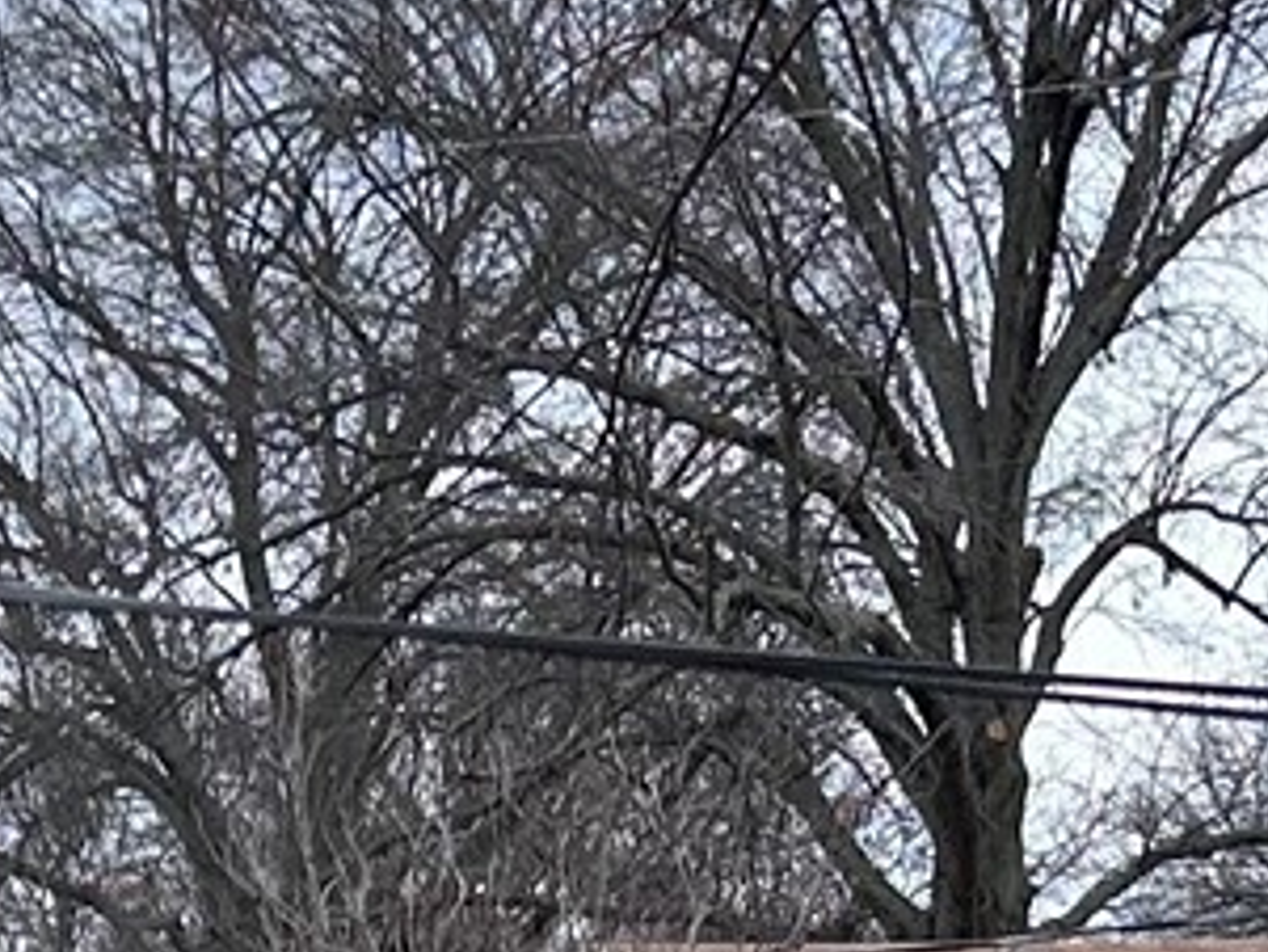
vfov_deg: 8.5
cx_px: 215
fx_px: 6083
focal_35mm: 166
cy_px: 1870
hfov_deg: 11.8
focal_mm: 5.7
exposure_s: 1/1901
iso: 50
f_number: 1.5
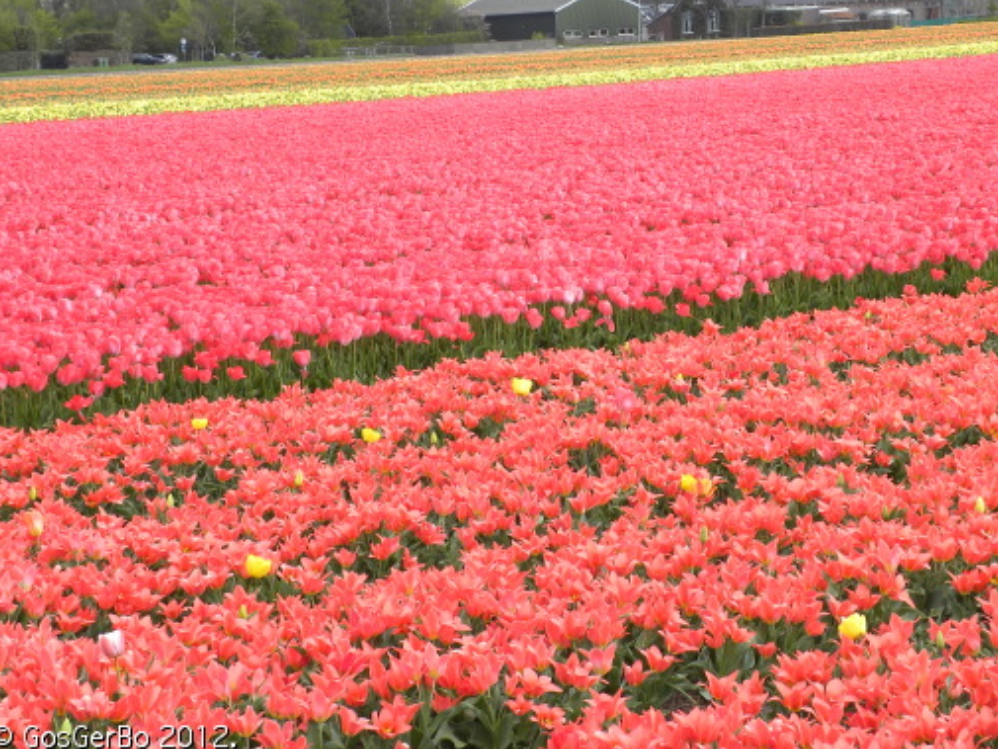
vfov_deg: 15.6
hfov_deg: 20.6
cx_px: 583
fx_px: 2740
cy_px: 289
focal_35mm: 95
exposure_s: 1/134
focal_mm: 13.4
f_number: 5
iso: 64
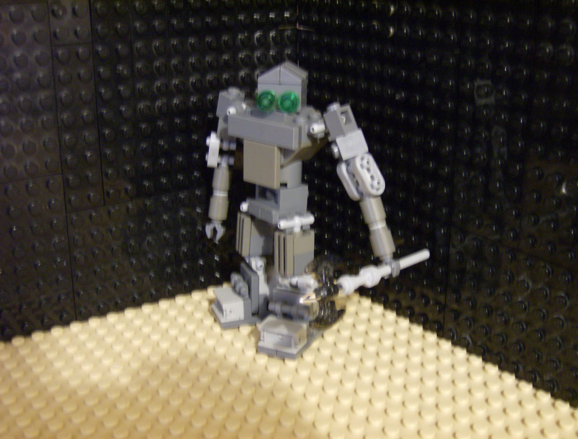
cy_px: 220
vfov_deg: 31.8
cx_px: 289
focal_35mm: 46
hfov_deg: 41.1
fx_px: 772
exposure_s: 1/2.15
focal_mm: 7.7
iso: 200
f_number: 3.1
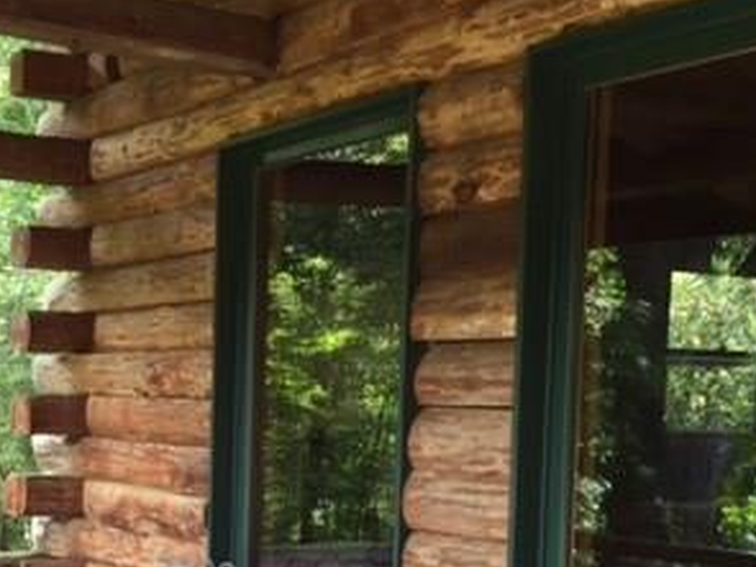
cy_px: 549
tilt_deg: -7.7
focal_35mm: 63
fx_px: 1375
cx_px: 174
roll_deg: -2.2
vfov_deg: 22.5
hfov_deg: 30.1
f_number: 2.2
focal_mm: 4.15
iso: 32
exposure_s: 1/60
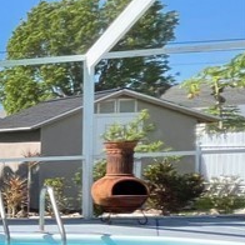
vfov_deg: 28.1
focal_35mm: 60
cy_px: 189
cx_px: -390
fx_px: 480
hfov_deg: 13.8
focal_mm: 1.57
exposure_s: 1/803
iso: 32
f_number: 1.8
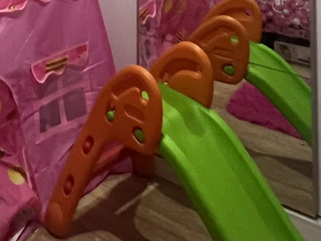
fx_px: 547
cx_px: 82
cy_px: -219
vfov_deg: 18.2
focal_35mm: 59
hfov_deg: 32.1
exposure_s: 1/60
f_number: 1.8
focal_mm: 1.57
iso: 500
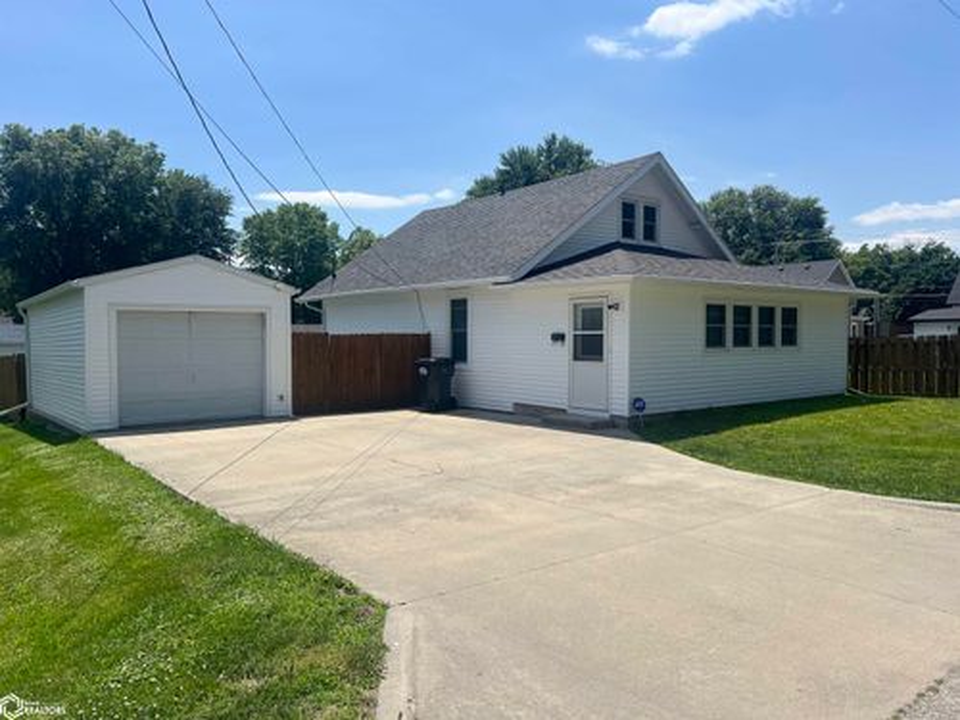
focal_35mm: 26
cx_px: 480
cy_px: 360
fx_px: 721
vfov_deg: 53.1
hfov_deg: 67.3
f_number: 1.5
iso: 50
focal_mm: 5.7
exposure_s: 1/6579
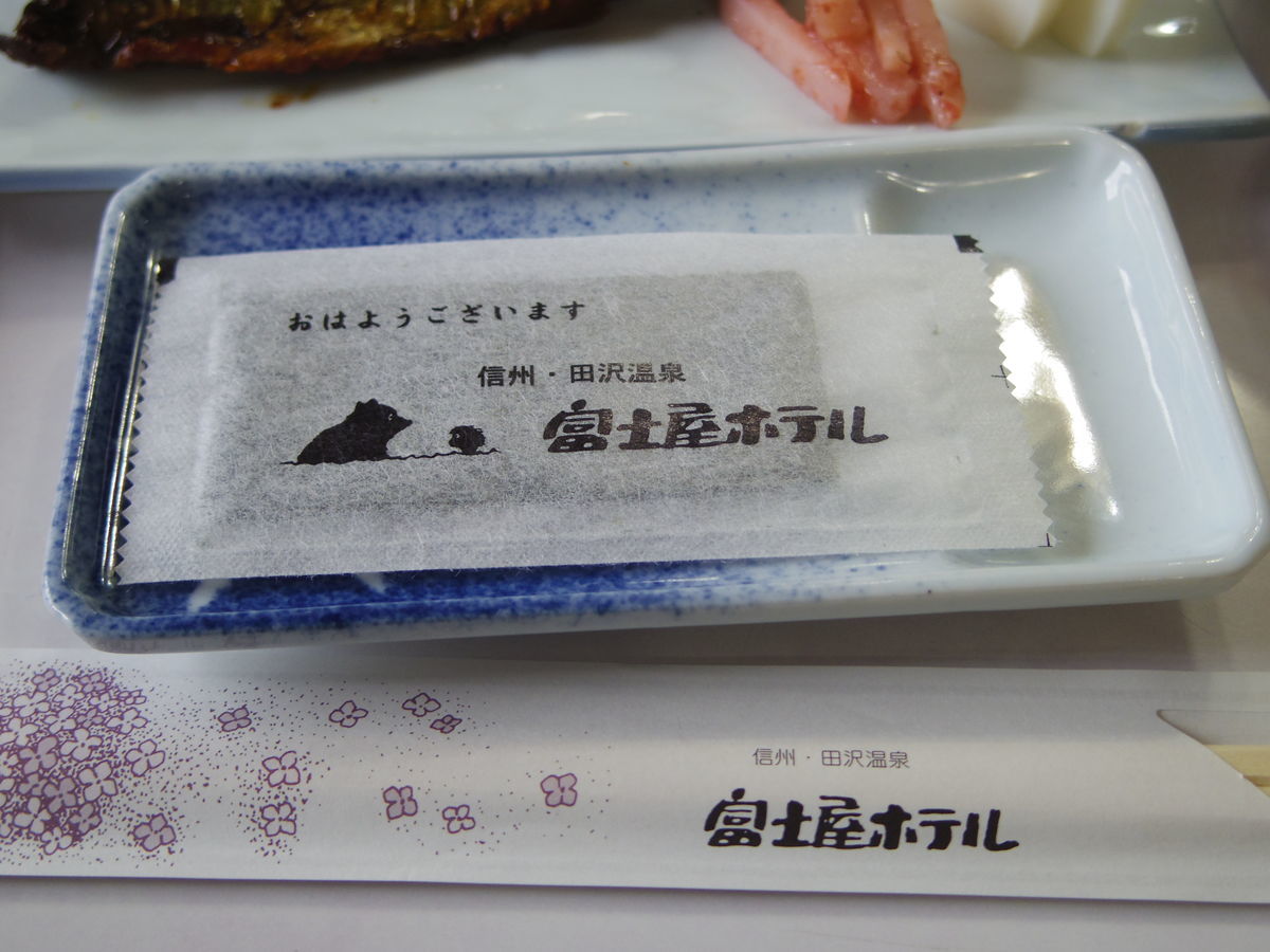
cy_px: 476
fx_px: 1724
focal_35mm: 47
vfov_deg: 30.9
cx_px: 635
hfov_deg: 40.4
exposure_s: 1/60
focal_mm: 8.5
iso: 160
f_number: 1.9
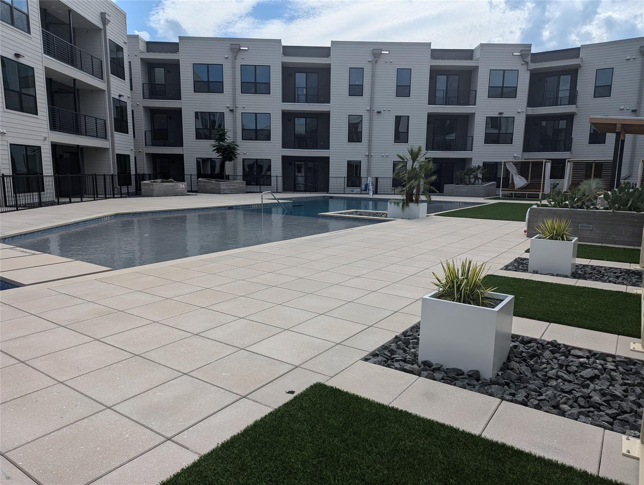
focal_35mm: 24
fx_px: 447
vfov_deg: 56.9
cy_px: 242
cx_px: 322
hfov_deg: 71.5
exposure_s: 1/4049
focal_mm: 6.81
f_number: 1.85
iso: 43
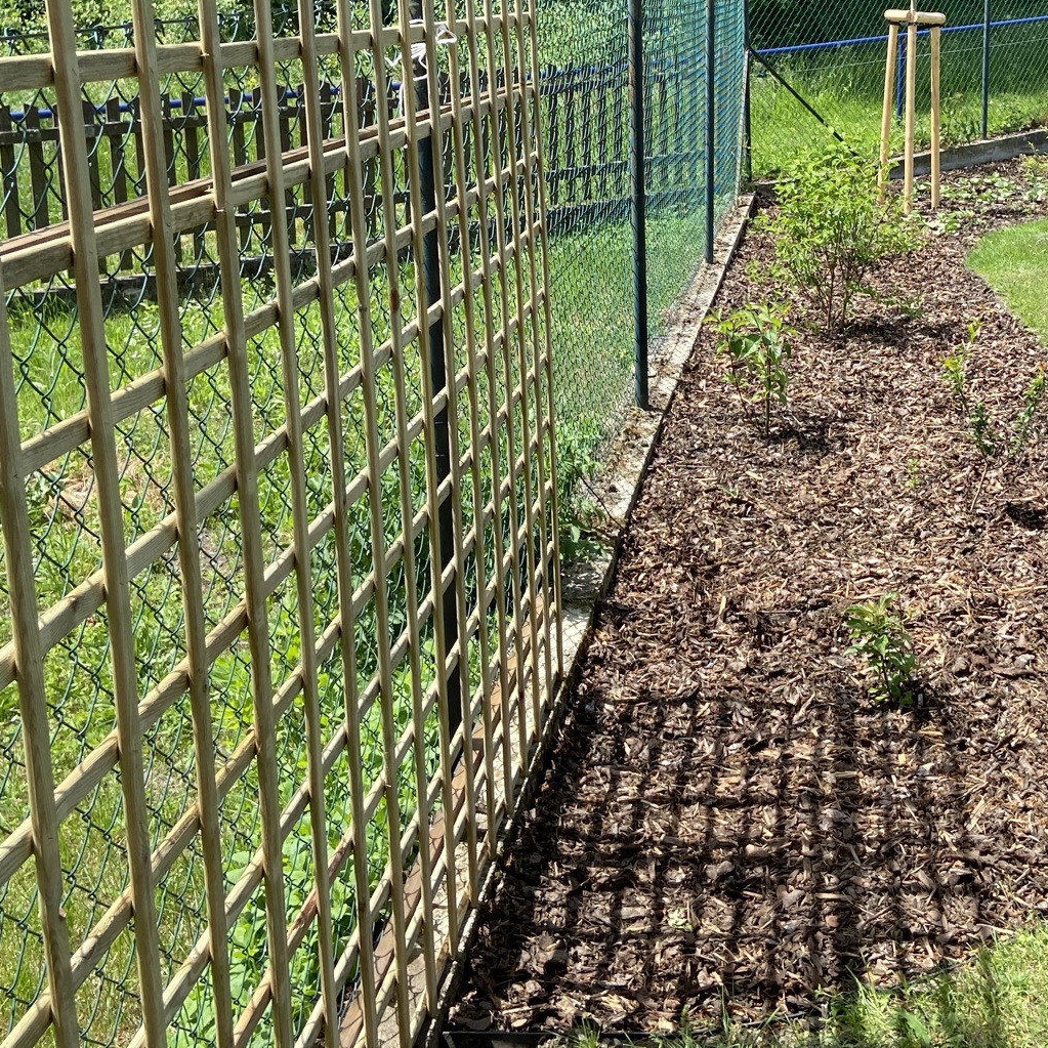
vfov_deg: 36.2
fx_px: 1576
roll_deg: +1.1
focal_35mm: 46
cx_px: 707
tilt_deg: -11.0
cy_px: 308
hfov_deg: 36.4
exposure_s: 1/839
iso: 32
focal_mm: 4.25
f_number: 1.8
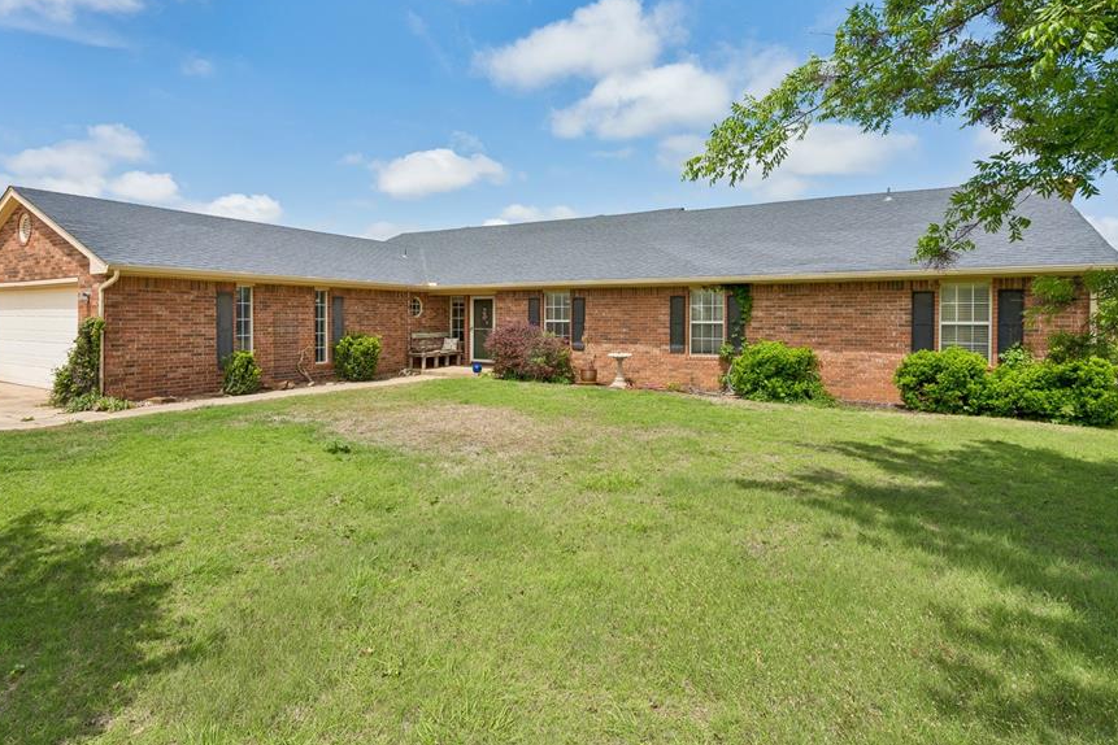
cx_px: 523
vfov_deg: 64.3
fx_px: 590
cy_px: 323
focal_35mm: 19
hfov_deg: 86.8
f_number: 8
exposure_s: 1/800
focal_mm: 16
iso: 200
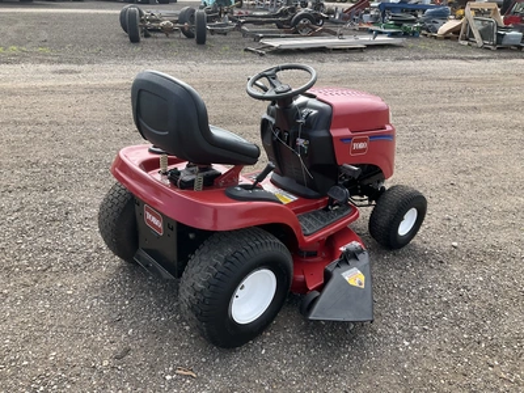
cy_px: 196
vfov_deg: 48.2
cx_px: 262
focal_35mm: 29
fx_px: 439
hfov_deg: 61.7
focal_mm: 3
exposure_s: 1/606
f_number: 1.8
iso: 25
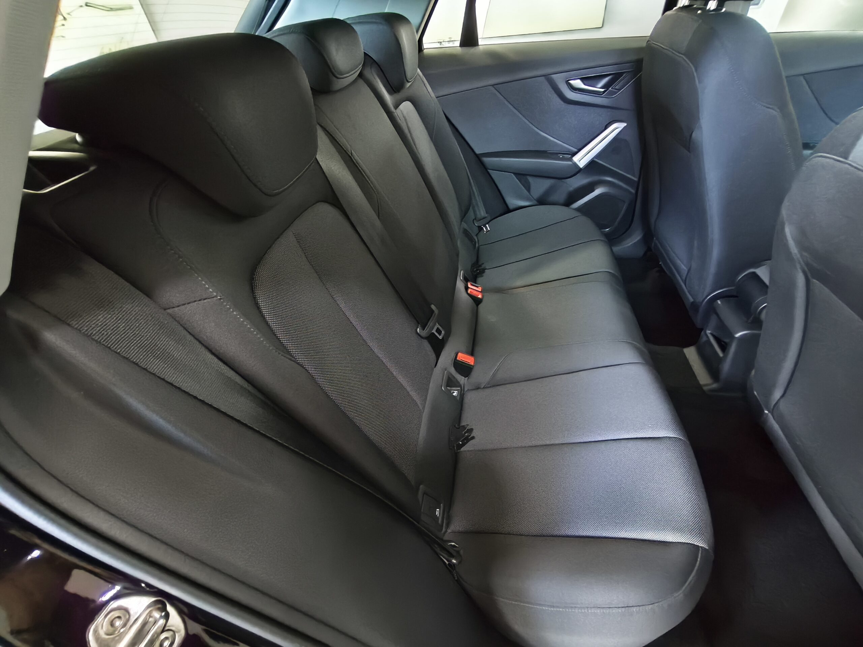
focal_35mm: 15
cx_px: 432
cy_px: 324
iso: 2500
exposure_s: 1/11.1
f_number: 2.2
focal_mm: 1.91
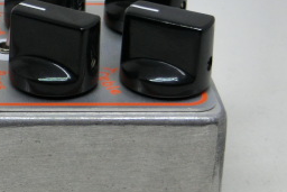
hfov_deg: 14.8
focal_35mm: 135
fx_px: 1077
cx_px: -35
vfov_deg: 10.2
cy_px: 109
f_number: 4.7
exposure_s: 1/125
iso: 160
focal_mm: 9.3
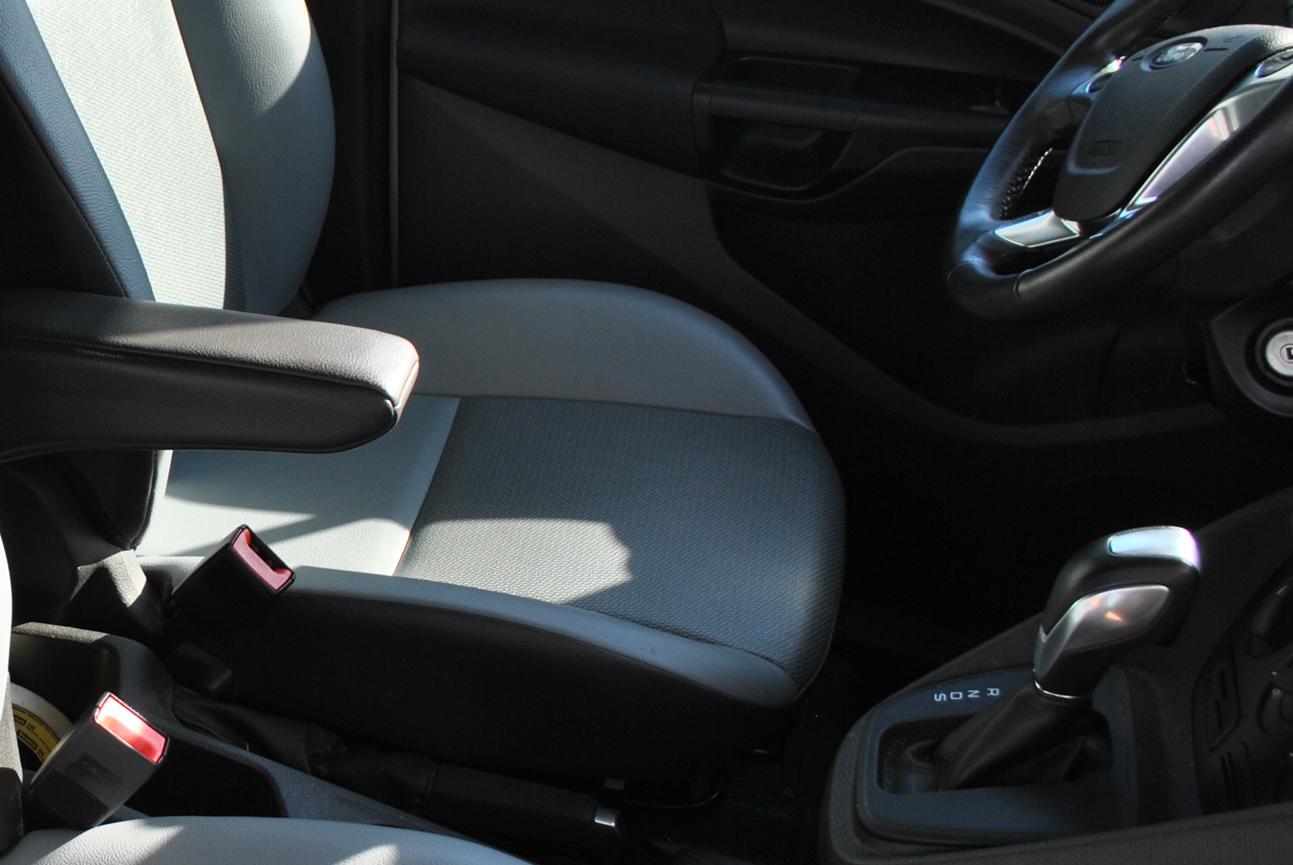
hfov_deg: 33.0
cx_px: -20
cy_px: 367
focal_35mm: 55
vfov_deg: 24.7
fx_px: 1978
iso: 100
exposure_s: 1/80
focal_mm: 18
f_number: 5.6
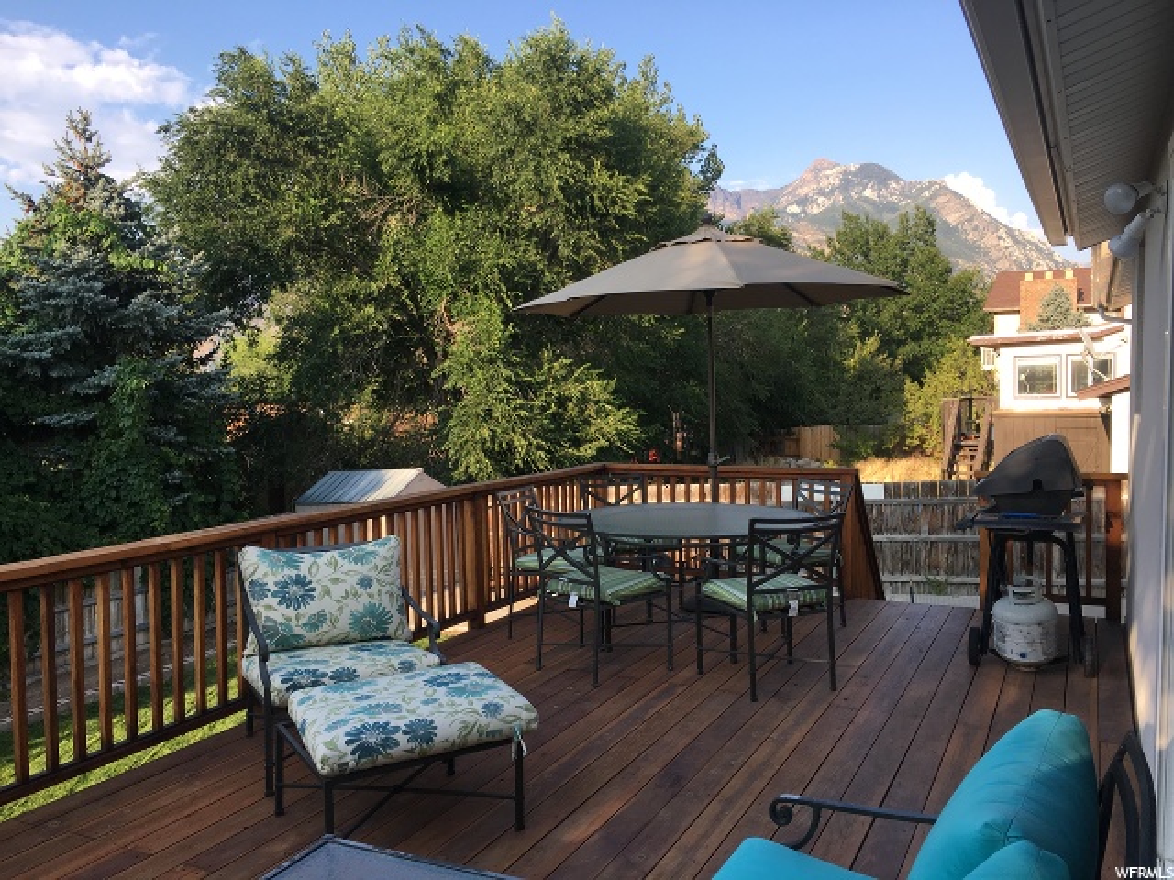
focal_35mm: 29
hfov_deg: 61.7
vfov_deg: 48.2
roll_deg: +0.9
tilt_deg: -3.6
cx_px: 587
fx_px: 984
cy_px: 440
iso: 25
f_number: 2.2
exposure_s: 1/418
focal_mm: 4.15
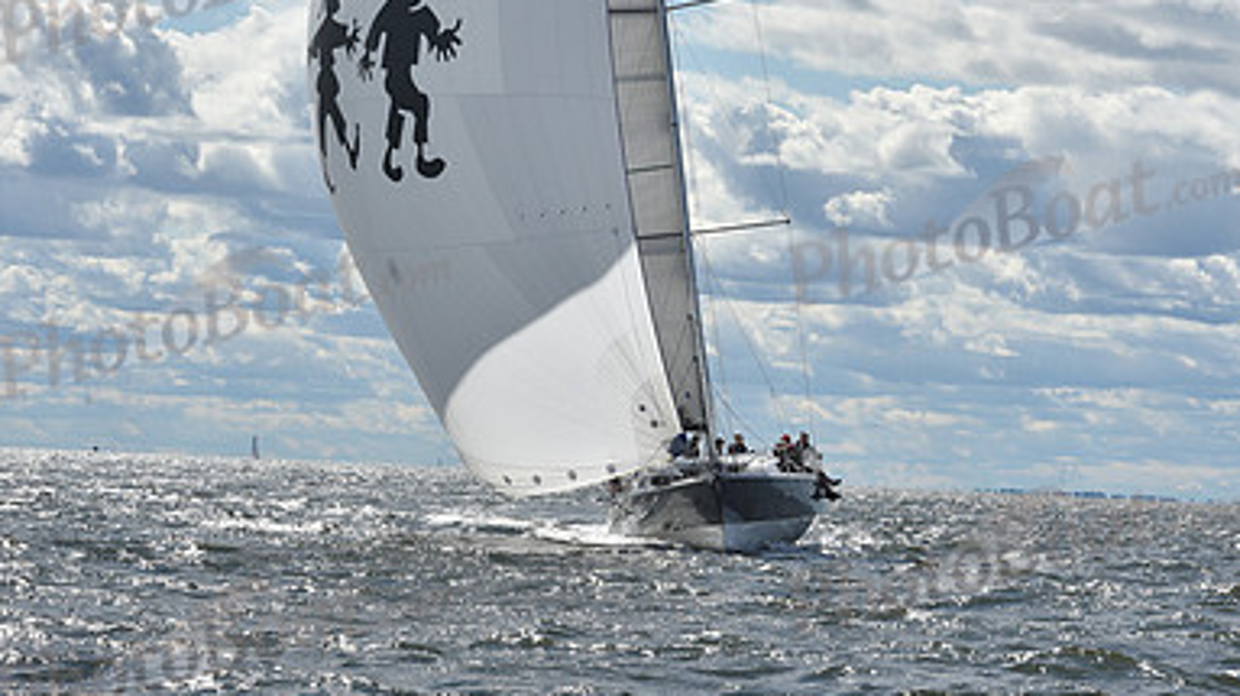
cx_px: 620
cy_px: 104
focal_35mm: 162
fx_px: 5324
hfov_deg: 13.3
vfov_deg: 7.5
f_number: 13
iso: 250
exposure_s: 1/640
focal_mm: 102
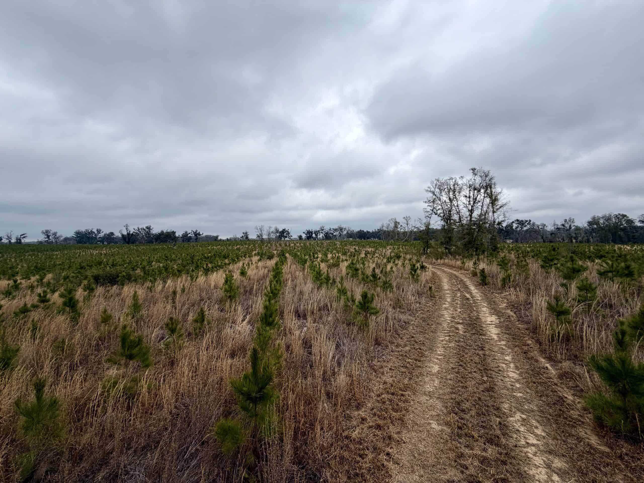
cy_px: 242
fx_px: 260
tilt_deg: -0.2
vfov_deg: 85.7
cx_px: 322
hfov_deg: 102.1
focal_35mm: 14
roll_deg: +1.0
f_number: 2.2
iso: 32
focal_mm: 2.22
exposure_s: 1/770
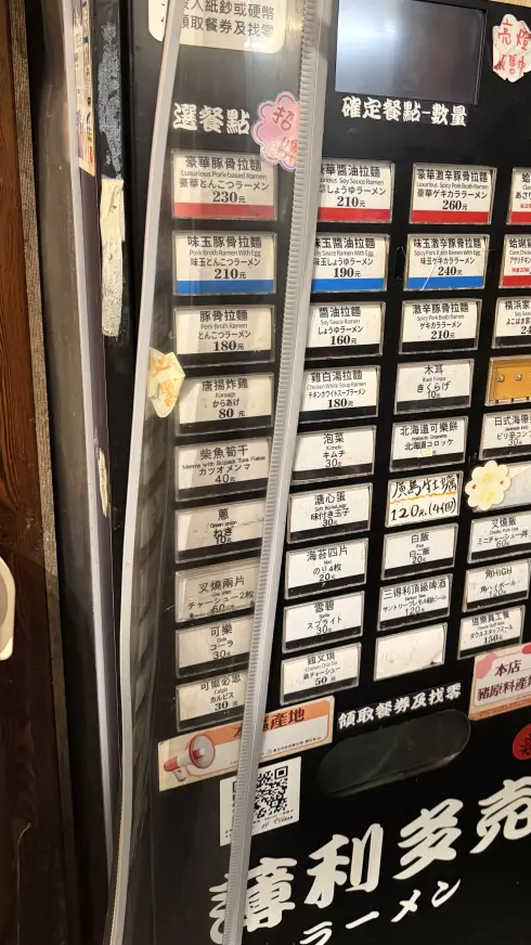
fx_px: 802
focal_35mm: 32
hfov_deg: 35.8
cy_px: 393
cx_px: 400
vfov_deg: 60.7
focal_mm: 6.76
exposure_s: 1/60
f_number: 1.78
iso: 800
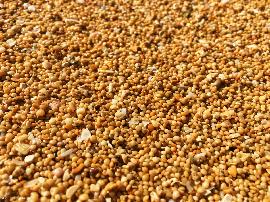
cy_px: 101
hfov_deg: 61.7
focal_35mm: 29
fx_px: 226
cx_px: 135
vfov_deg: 48.2
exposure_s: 1/1600
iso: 25
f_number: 2.2
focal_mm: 4.15
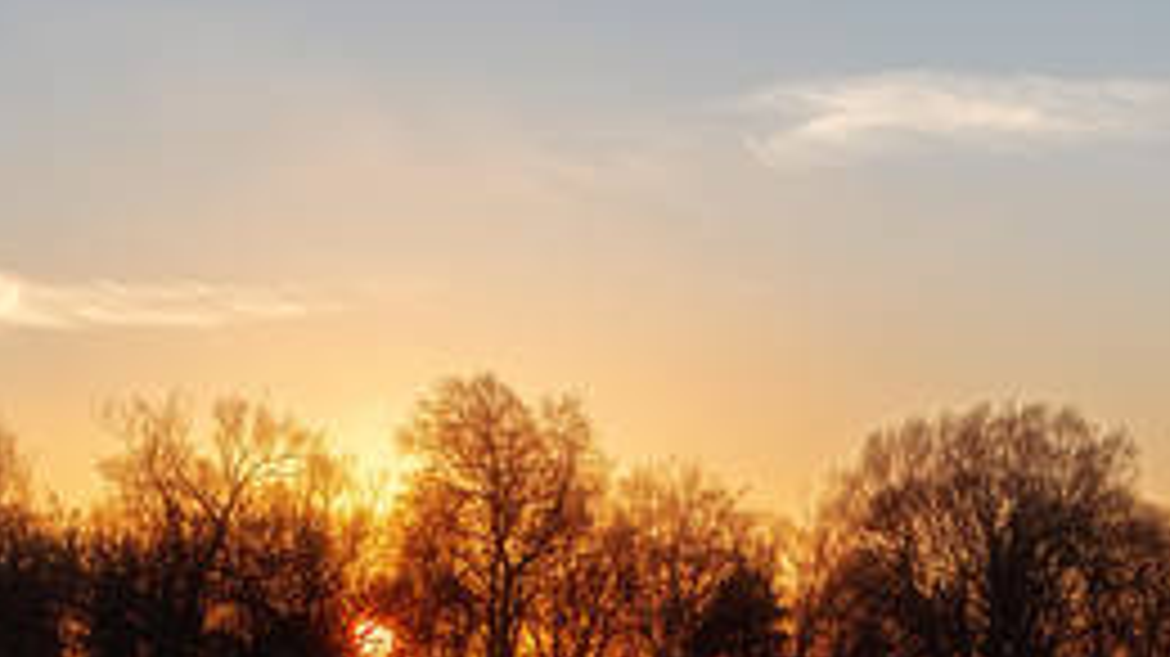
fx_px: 3783
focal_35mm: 122
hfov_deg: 17.1
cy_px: 634
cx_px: 1206
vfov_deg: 9.9
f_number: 9
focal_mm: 28
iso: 100
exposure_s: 1/125
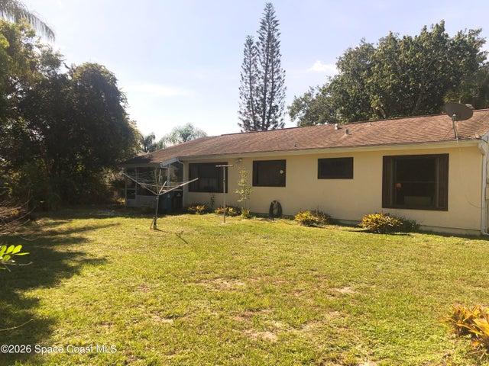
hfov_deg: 63.4
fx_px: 396
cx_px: 244
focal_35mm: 28
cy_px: 183
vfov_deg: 49.7
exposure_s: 1/2433
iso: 20
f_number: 1.8
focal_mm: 4
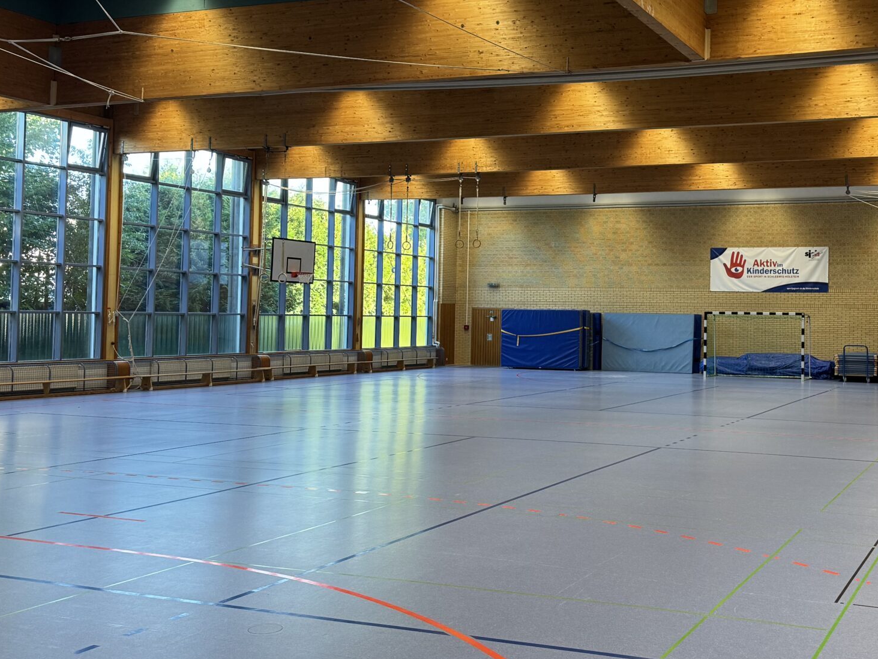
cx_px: 612
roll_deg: -0.5
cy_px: 269
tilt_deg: +3.7
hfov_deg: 43.9
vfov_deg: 34.2
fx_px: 1065
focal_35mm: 42
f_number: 1.78
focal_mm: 6.76
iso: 160
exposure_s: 1/100
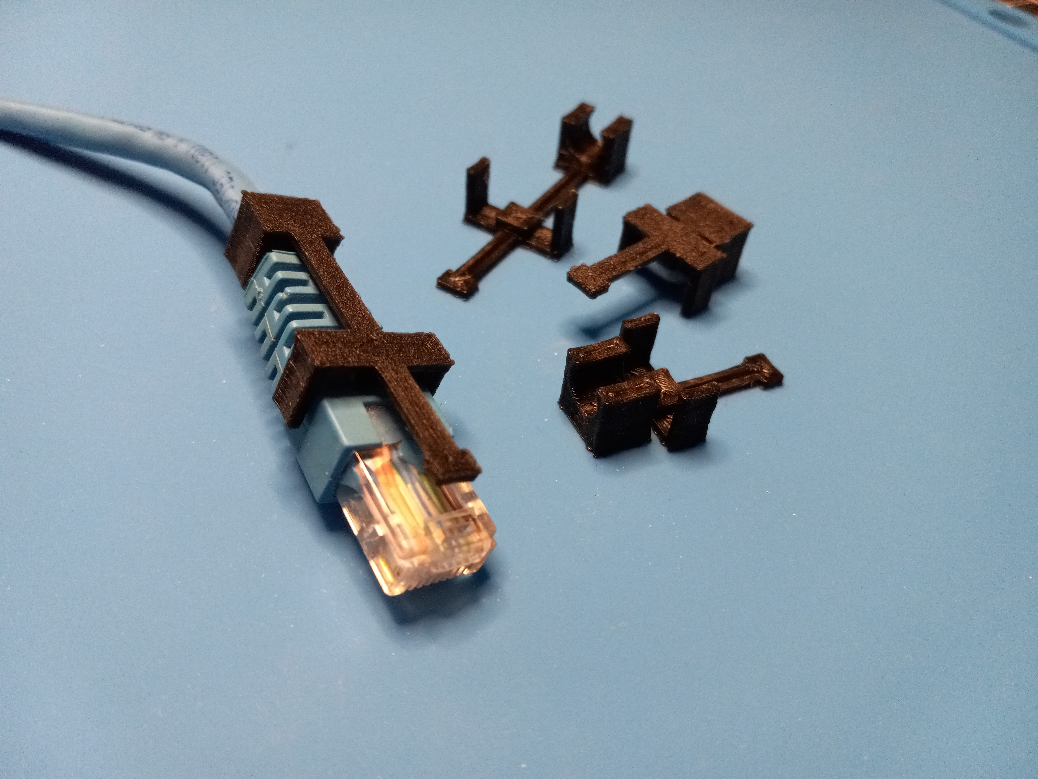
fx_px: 810
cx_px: 519
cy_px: 390
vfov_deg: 51.4
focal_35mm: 27
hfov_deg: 65.3
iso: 217
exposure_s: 1/40
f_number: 1.8
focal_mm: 3.94
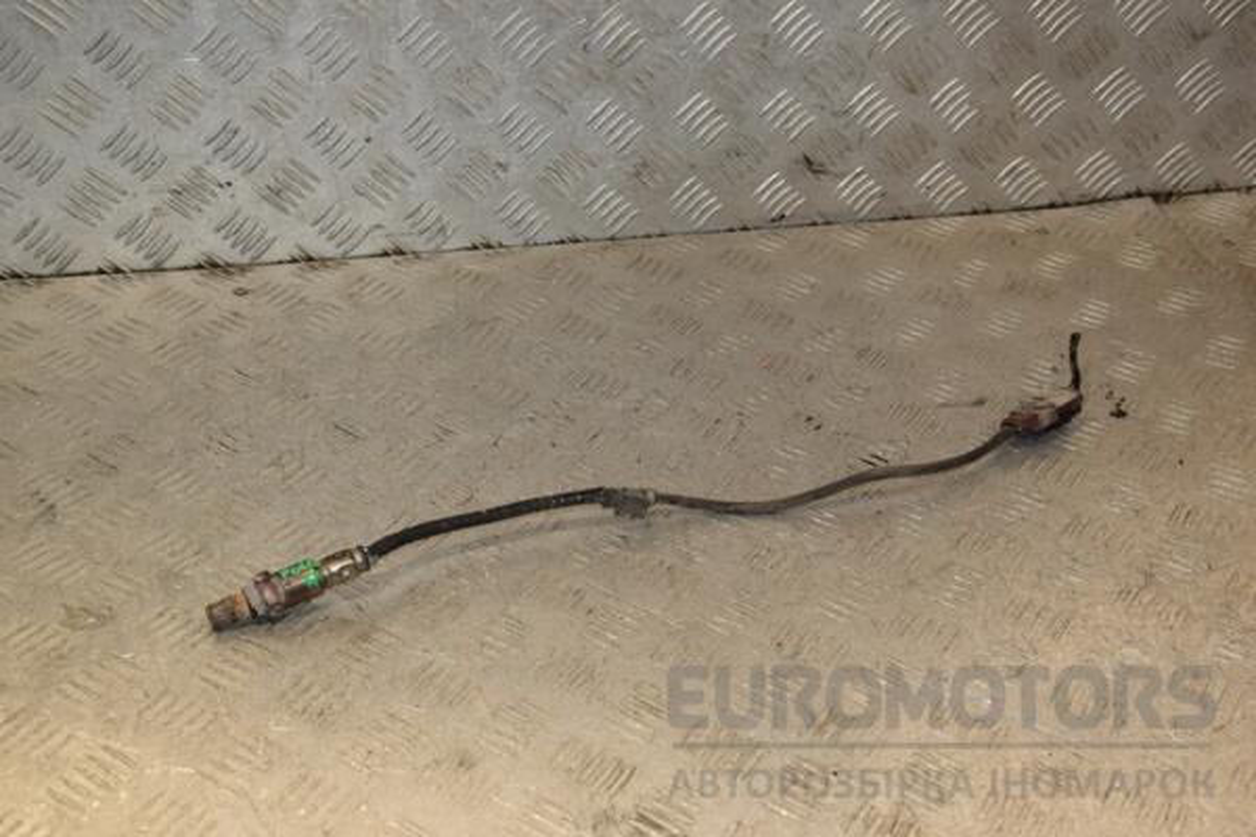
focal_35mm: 48
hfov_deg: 41.1
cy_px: 418
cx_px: 628
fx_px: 1675
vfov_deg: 28.1
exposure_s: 1/200
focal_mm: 32
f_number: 6.3
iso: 800
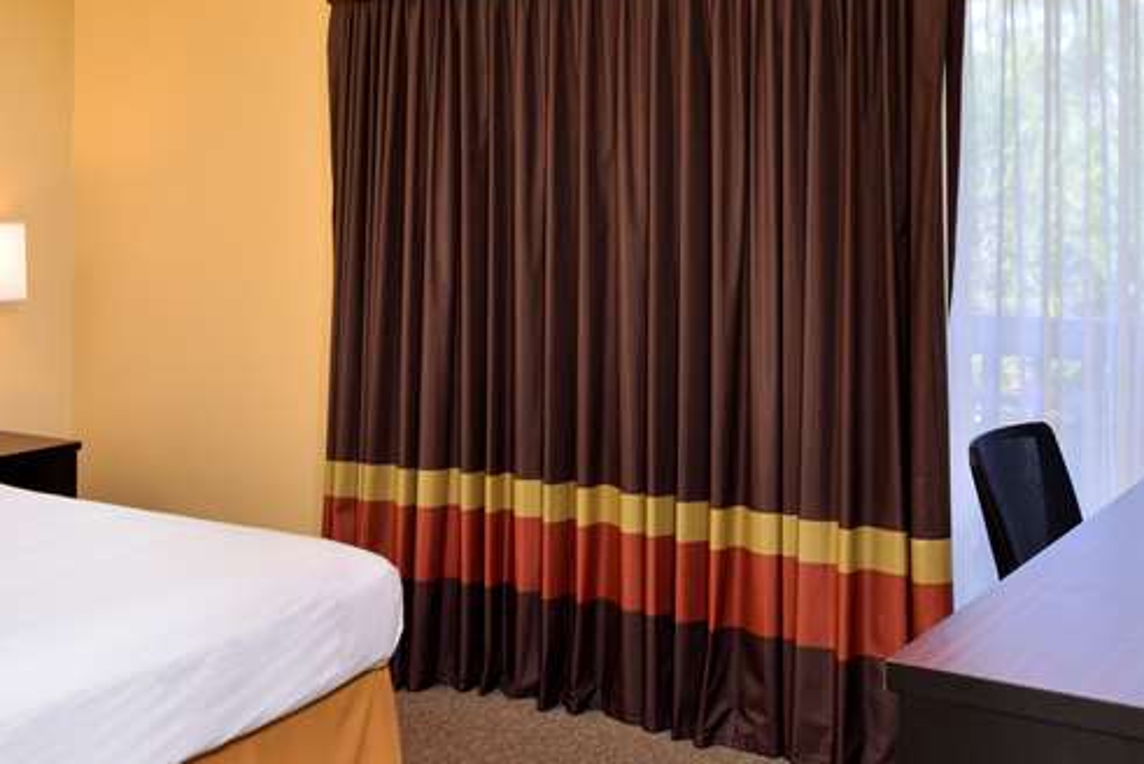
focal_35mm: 50
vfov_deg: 26.9
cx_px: 334
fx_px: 1590
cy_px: 516
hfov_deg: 38.9
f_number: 13
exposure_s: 1/30
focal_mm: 24
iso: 640
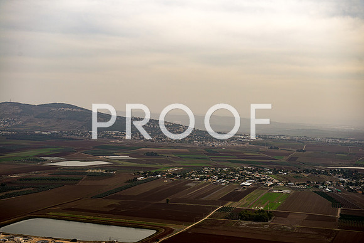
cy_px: 122
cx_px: 182
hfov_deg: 36.2
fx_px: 556
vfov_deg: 24.6
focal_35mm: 55
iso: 100
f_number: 3.5
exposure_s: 1/800
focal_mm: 55
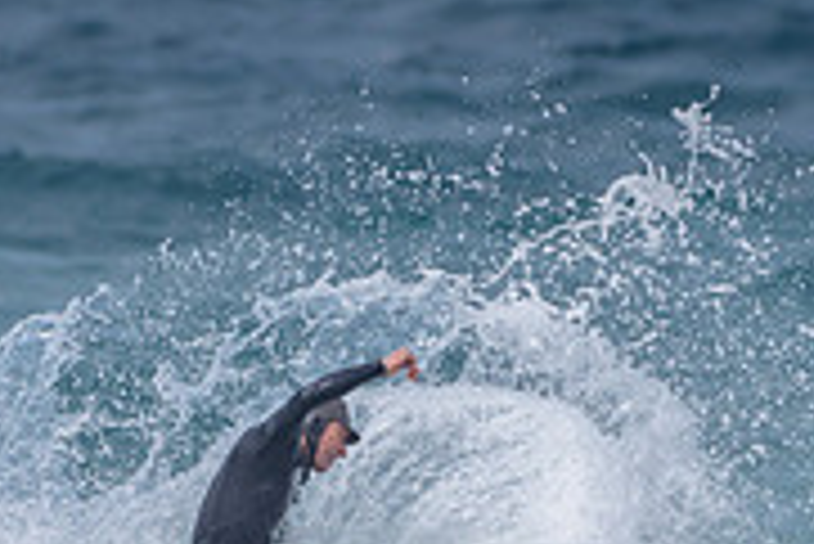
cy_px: 630
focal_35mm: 1961
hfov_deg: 1.1
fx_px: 44375
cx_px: 511
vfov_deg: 0.7
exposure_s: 1/2000
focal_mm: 500
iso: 110
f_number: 5.6
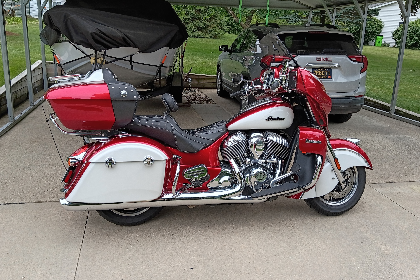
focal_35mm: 30
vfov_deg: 43.5
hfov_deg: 61.9
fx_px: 350
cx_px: 209
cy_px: 125
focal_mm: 3.42
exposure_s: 1/136
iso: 100
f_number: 2.2
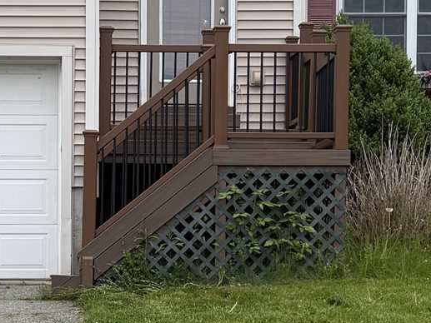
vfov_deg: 13.8
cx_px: 126
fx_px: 1333
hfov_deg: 18.3
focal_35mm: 107
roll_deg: +0.0
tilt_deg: -1.0
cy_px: 252
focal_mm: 6.76
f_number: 1.78
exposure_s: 1/423
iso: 100
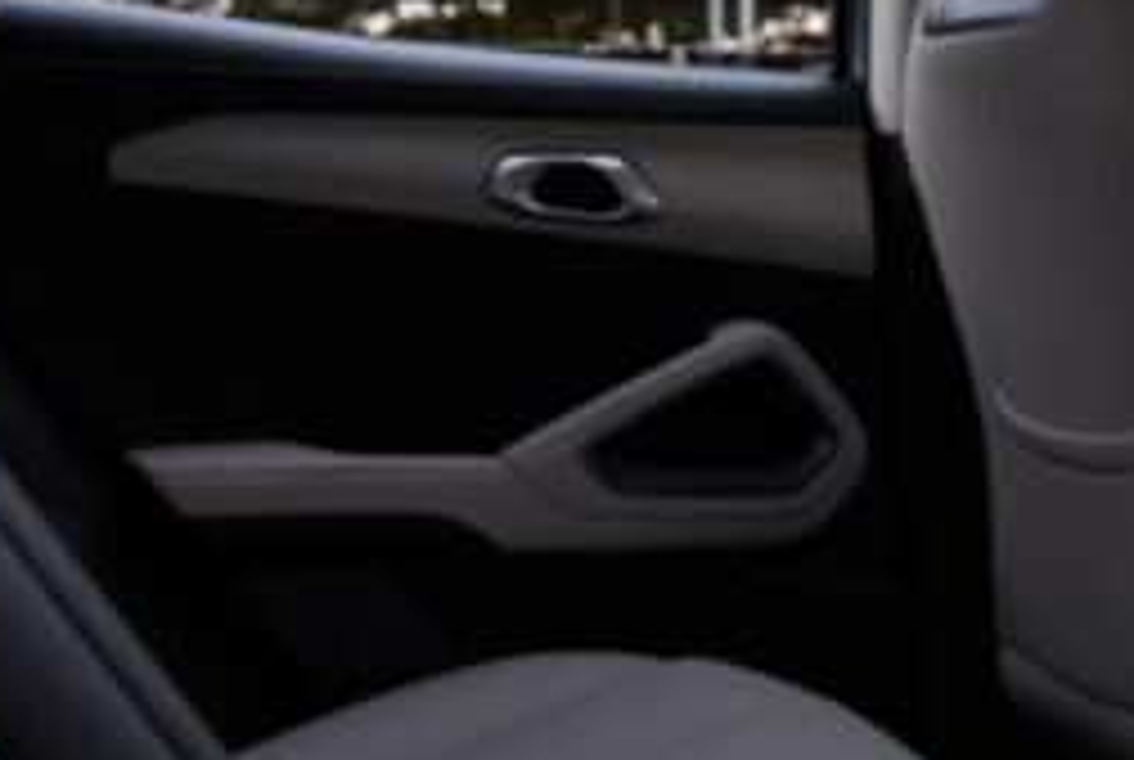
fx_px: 2177
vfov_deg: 19.7
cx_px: 1215
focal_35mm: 69
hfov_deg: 27.0
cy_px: 200
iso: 1600
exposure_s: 1/125
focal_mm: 29
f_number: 8
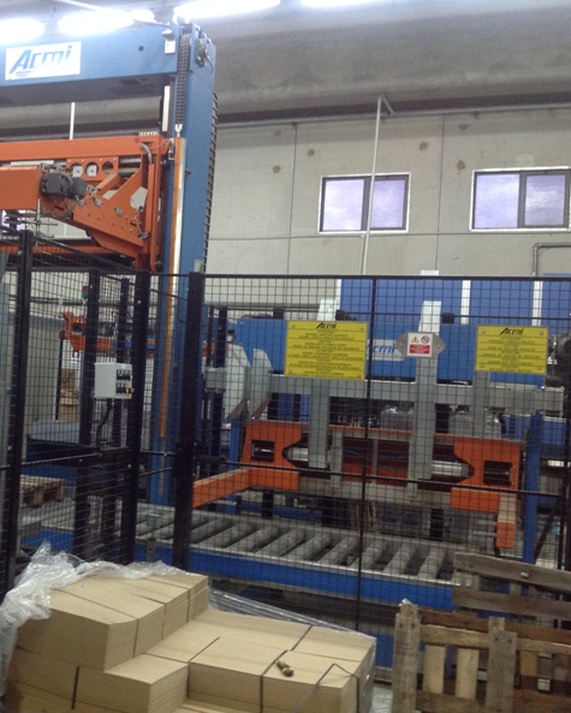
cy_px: 356
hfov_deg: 31.8
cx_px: 101
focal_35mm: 46
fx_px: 971
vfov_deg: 40.3
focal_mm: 4.28
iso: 160
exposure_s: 1/15
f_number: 2.4
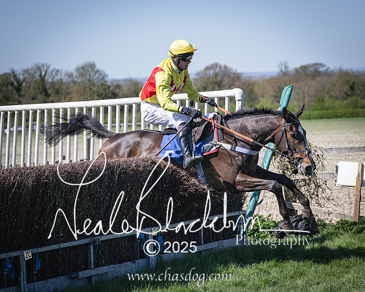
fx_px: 1305
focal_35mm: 121
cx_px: 197
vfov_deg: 12.8
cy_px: 150
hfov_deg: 15.9
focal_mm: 70
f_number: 2.8
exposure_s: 1/2000
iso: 72
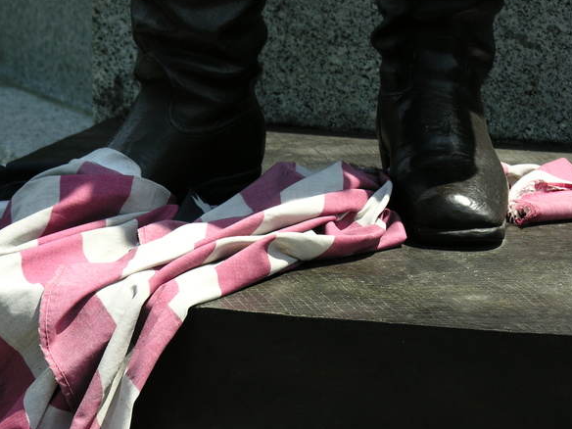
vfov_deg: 10.5
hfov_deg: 14.0
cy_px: 268
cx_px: 198
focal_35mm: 141
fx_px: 2330
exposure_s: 1/273
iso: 50
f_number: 4.7
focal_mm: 26.5
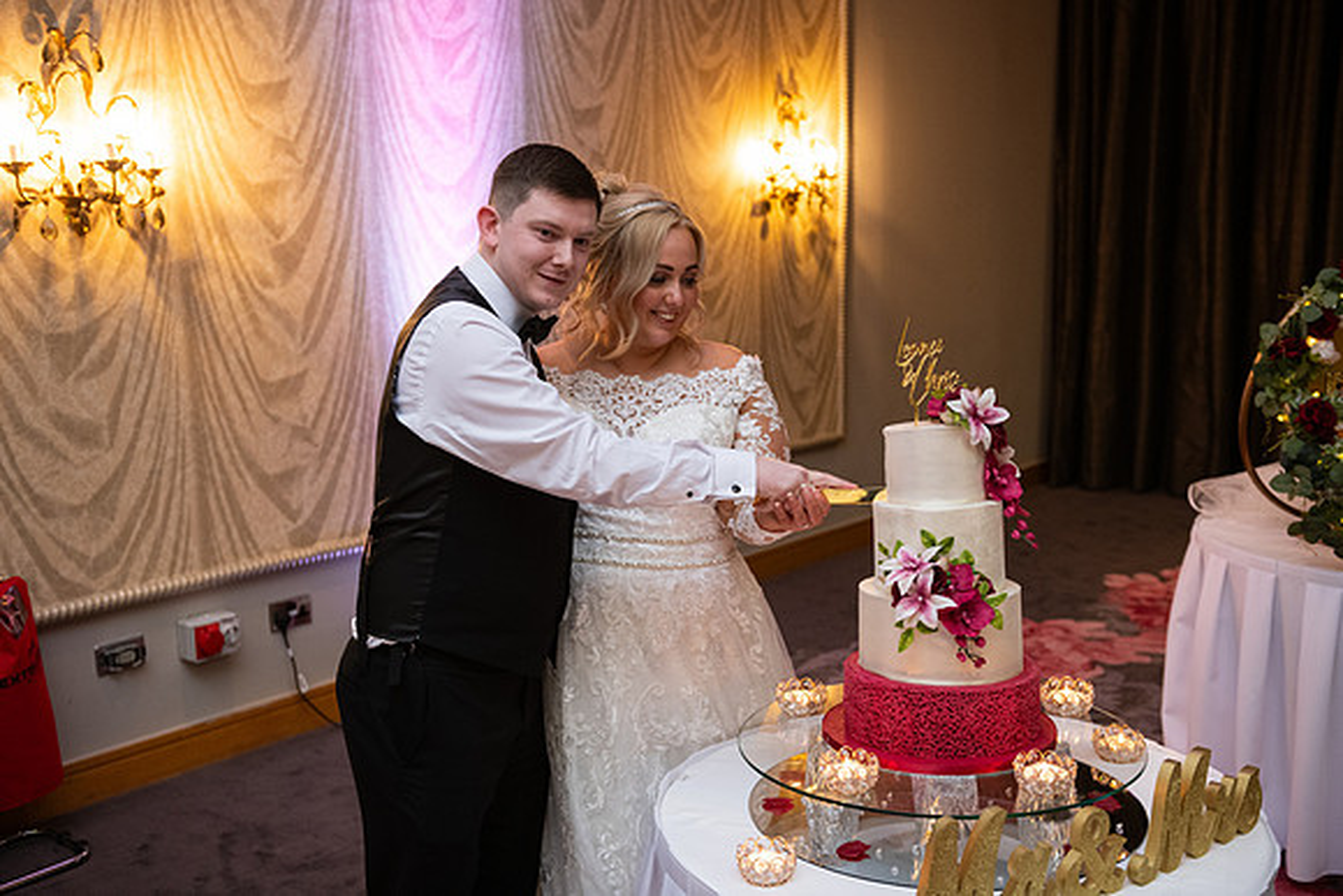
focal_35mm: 38
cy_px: 448
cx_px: 672
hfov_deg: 50.7
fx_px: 1418
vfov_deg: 35.1
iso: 1250
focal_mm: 38
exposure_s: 1/160
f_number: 3.5
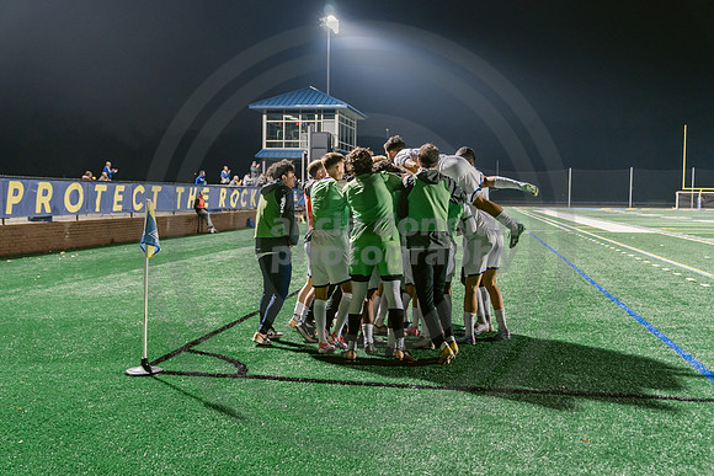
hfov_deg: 53.1
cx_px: 357
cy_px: 238
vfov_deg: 36.9
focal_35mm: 36
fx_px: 714
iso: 2500
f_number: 3.2
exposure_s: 1/100
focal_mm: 36
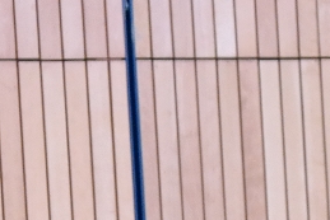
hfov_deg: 4.3
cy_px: 663
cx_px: 556
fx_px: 4366
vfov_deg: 2.8
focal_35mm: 476
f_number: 4
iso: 800
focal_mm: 50
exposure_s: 1/80
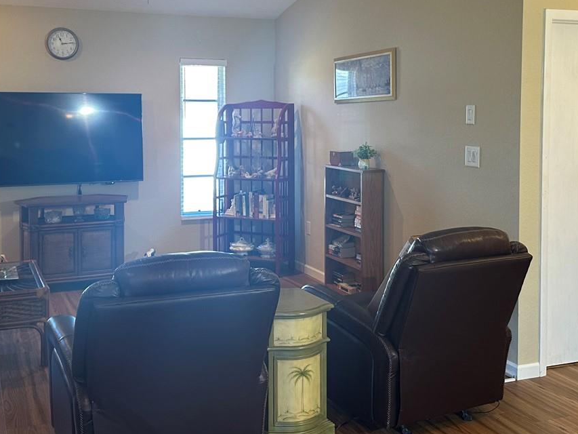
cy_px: 143
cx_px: 272
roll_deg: -0.4
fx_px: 751
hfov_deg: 42.1
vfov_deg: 31.9
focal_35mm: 45
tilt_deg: -2.8
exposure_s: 1/60
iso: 125
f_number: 1.78
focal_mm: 6.86
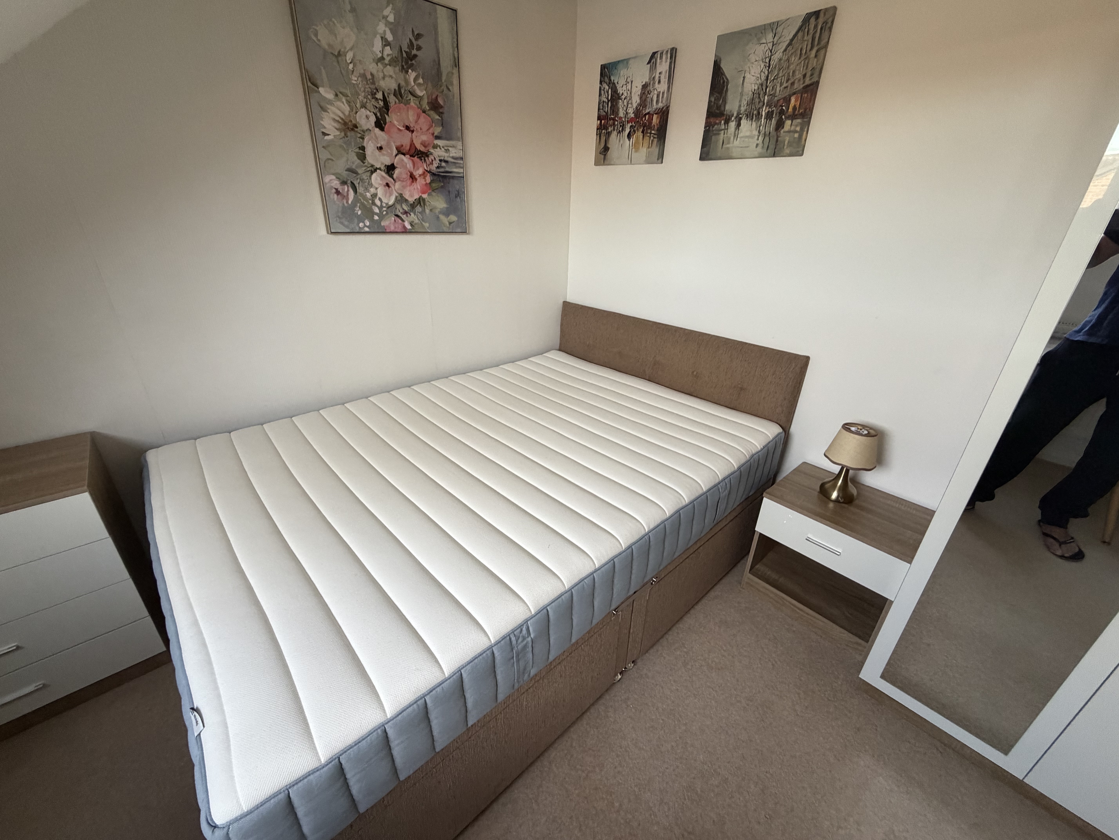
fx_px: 453
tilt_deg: -25.7
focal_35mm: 14
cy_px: 420
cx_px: 560
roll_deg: -1.5
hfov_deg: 102.1
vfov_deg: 85.7
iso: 320
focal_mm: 2.22
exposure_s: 1/121
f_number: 2.2
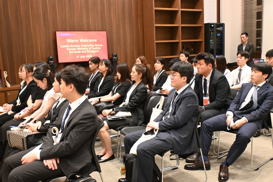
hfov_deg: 52.2
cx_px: 136
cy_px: 91
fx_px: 279
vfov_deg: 36.2
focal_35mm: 37
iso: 3600
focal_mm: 24.5
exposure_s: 1/60
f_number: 4.2
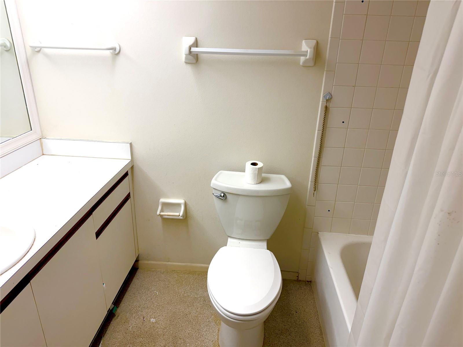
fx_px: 321
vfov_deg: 56.8
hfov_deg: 71.6
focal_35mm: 24
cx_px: 232
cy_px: 174
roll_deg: -2.0
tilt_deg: -24.3
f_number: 1.78
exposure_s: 1/120
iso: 80
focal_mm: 6.76
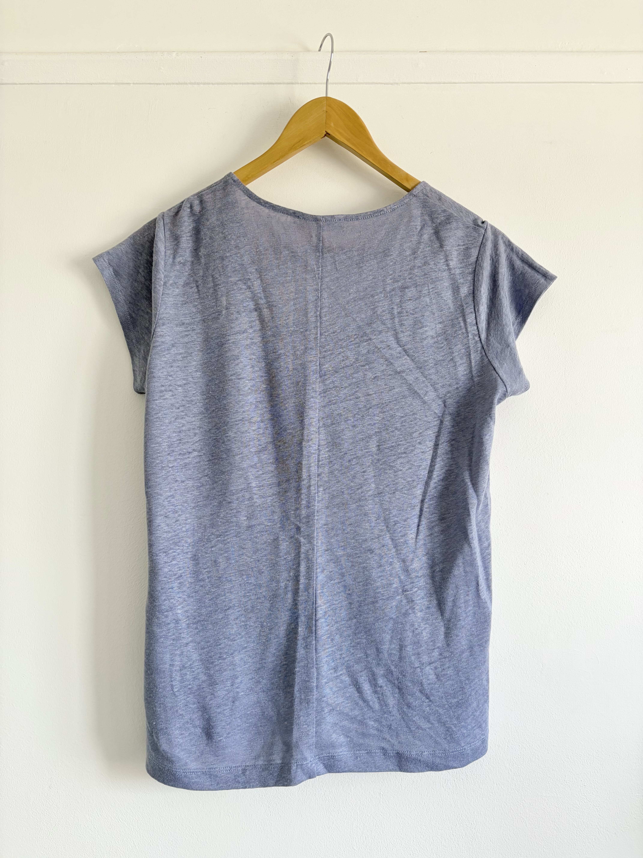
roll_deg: +0.1
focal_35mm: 26
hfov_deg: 53.1
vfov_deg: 67.3
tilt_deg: +4.2
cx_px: 322
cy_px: 429
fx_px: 644
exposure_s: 1/88
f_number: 1.6
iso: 125
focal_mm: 5.96
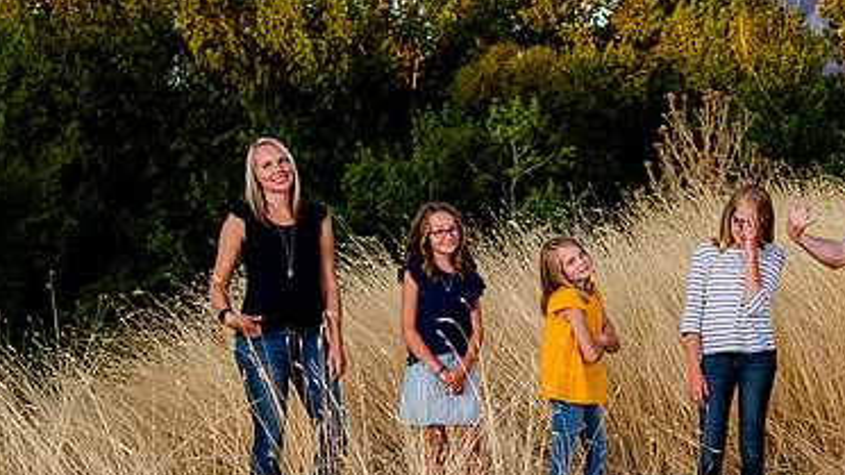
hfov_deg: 26.0
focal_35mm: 81
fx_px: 1814
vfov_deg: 14.9
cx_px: 590
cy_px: 290
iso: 800
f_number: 7.1
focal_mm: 48
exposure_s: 1/250
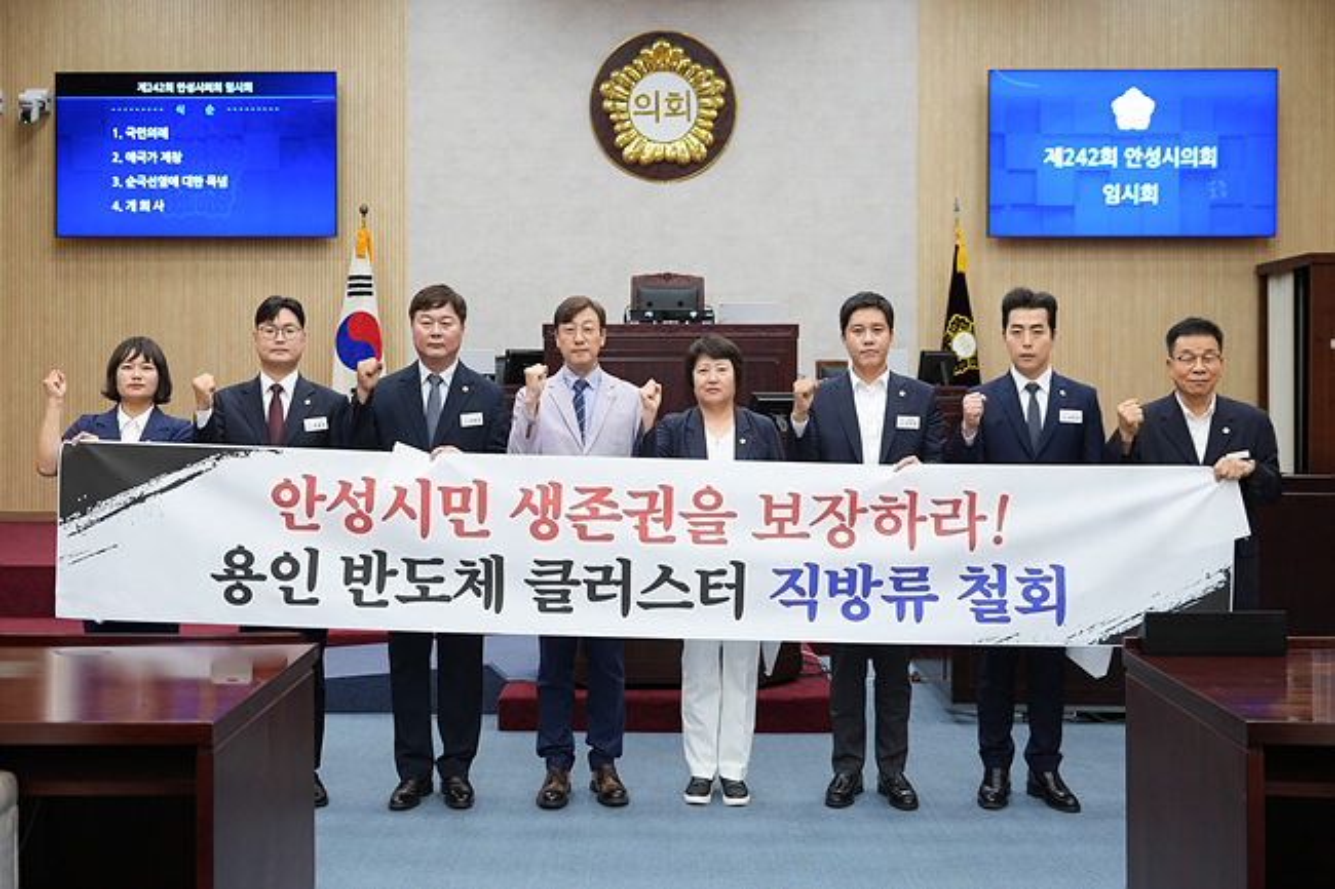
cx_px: 668
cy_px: 444
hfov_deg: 58.7
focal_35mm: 32
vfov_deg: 41.1
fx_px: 1186
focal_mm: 32
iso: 250
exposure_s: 1/40
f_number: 4
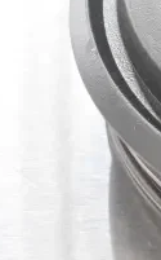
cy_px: 37
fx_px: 1310
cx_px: 365
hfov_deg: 6.7
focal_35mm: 186
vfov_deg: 11.2
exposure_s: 1/125
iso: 6400
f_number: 5.6
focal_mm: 40
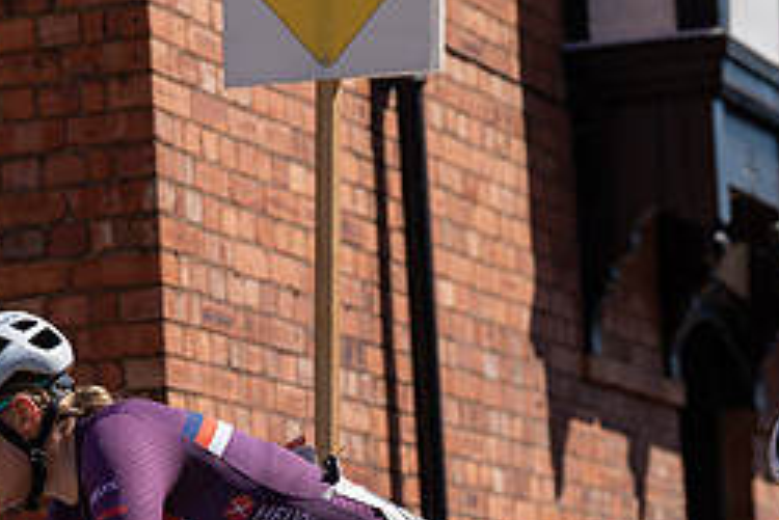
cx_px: 159
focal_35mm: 190
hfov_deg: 10.8
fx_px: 4114
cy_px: 447
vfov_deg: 7.2
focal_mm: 82
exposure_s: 1/1600
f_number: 4
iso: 100
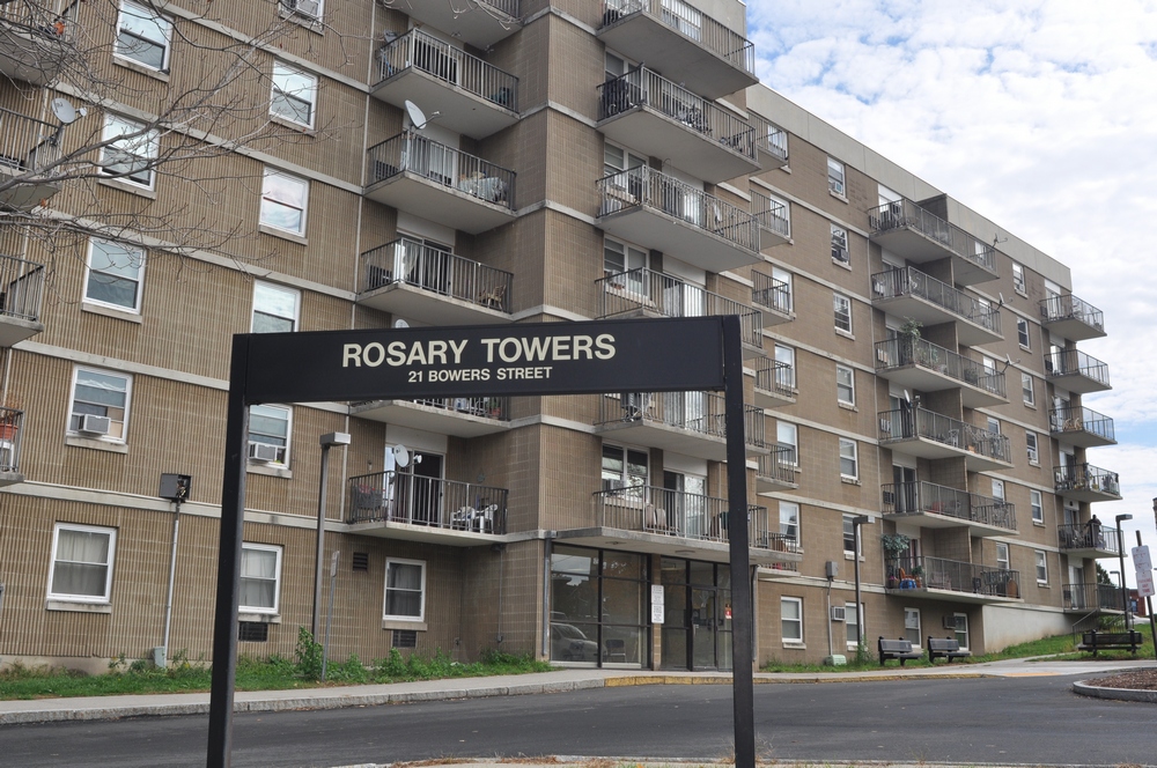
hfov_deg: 53.2
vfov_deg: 36.8
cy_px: 384
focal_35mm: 36
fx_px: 1155
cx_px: 578
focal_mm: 24
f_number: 11
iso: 200
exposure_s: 1/200
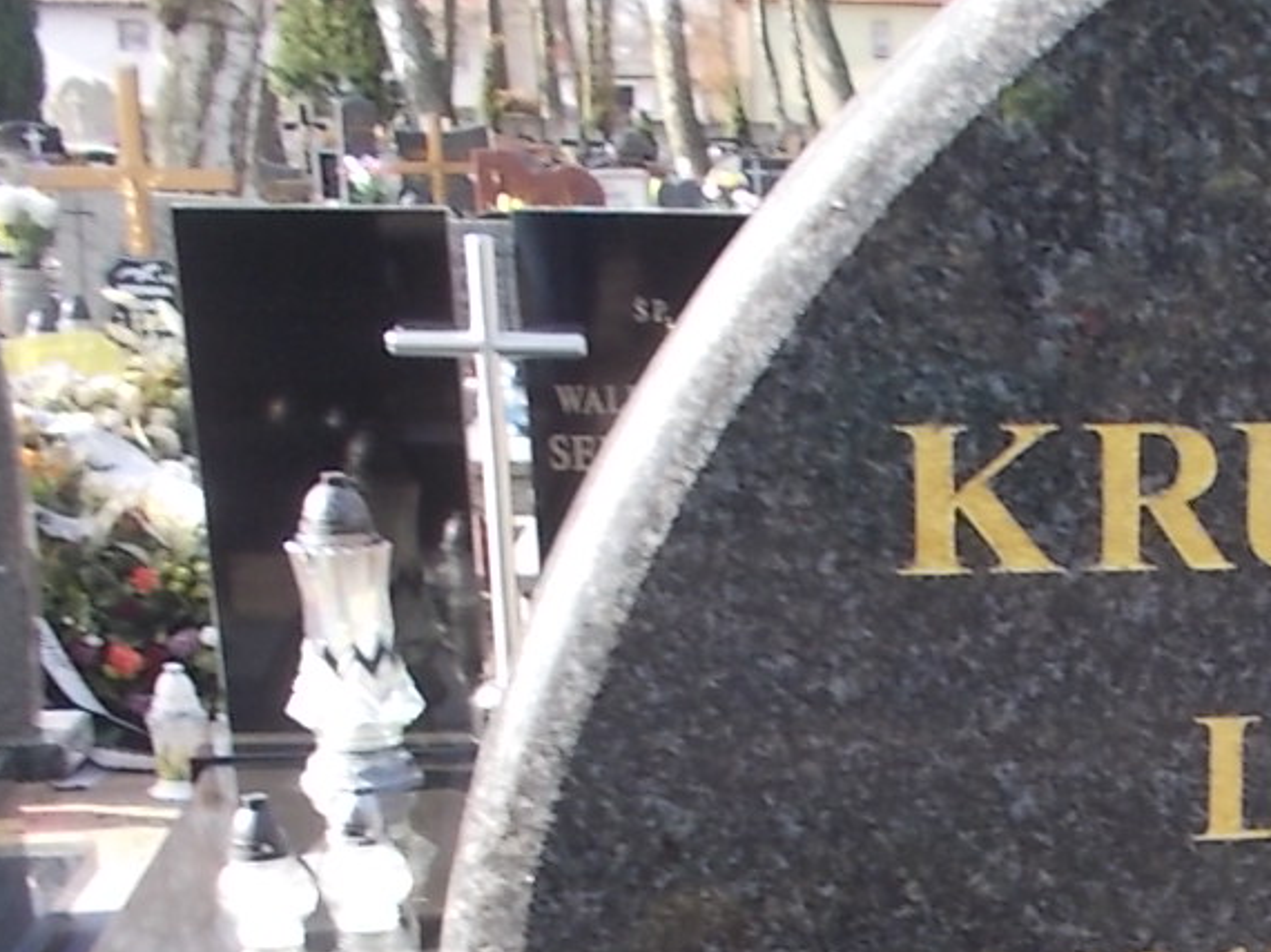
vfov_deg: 19.3
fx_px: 2679
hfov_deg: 25.2
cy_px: 1048
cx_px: 1307
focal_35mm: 73
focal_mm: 4.6
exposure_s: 1/125
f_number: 3.2
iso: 80
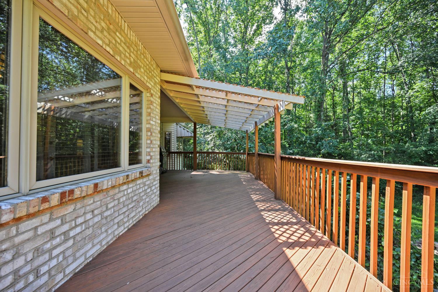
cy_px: 146
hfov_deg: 104.3
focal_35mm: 14
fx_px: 170
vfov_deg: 81.2
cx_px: 219
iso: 200
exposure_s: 1/250
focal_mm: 14
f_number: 4.5
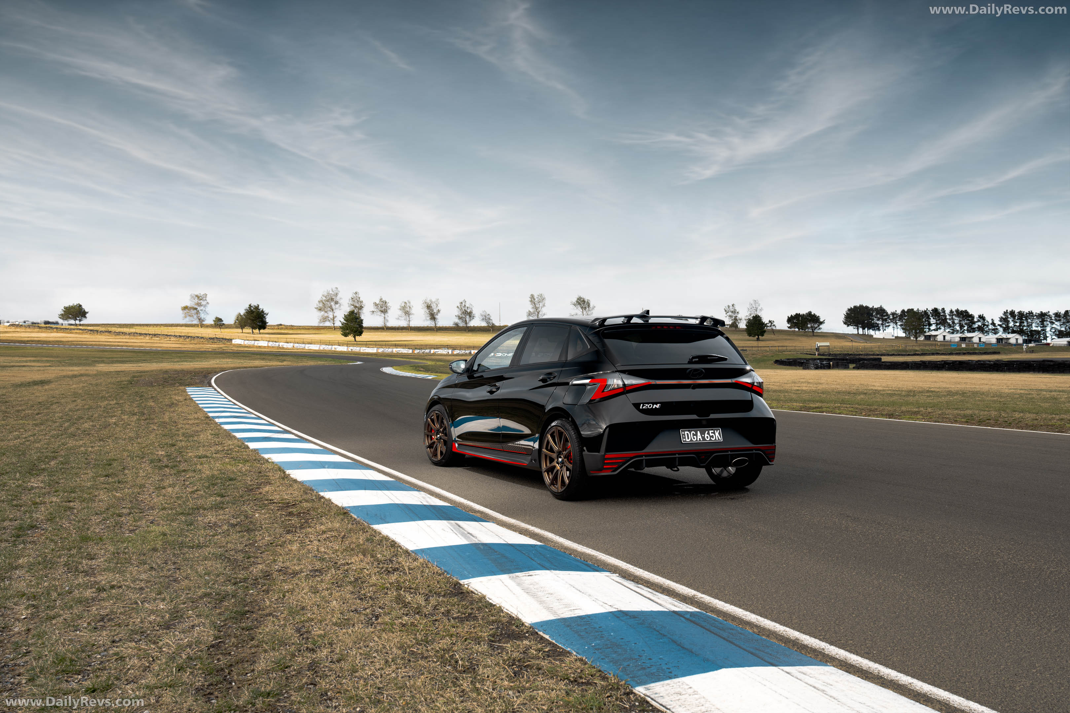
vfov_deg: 40.0
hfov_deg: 57.2
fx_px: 981
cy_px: 356
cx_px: 535
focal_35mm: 33
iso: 100
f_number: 8
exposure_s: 1/40
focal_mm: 33
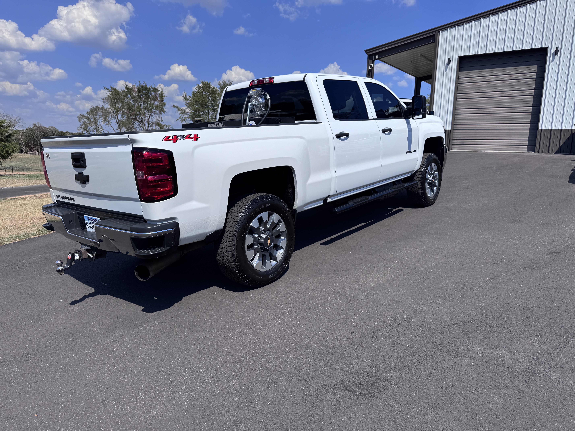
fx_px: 399
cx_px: 288
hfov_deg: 71.6
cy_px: 216
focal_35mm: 24
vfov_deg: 56.8
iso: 80
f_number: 1.78
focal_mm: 6.76
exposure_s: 1/7092
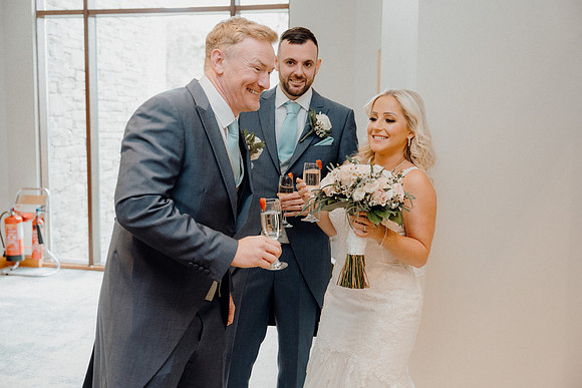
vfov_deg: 33.4
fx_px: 647
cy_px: 194
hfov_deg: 48.4
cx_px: 291
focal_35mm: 40
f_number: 3.5
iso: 2500
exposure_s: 1/200
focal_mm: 40
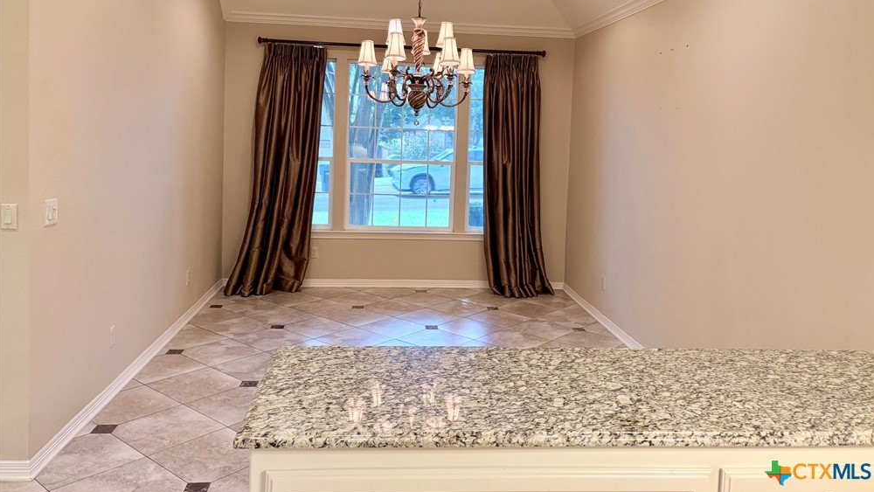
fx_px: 672
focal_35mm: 29
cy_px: 168
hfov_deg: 66.0
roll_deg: -1.7
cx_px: 445
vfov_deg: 39.8
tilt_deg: -2.2
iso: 125
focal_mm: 5.96
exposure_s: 1/60
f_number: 1.6
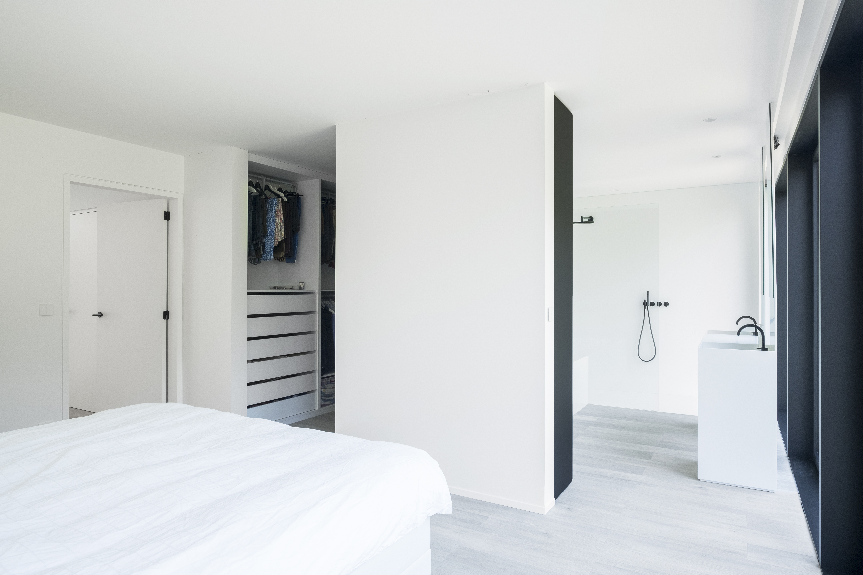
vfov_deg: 57.2
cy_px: 288
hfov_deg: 78.6
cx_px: 432
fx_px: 527
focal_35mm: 22
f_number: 8
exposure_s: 1/13
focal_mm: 14.5
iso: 400
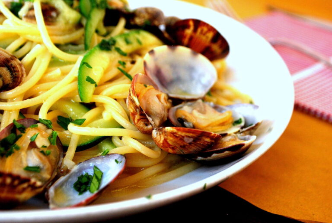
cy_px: 112
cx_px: 166
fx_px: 554
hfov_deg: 33.4
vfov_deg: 22.7
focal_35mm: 60
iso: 400
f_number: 5.6
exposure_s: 1/200
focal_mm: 40
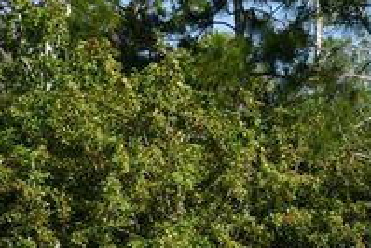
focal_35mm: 167
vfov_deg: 8.2
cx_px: 561
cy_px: 269
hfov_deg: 11.7
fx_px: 1722
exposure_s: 1/320
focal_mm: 26
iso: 100
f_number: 9
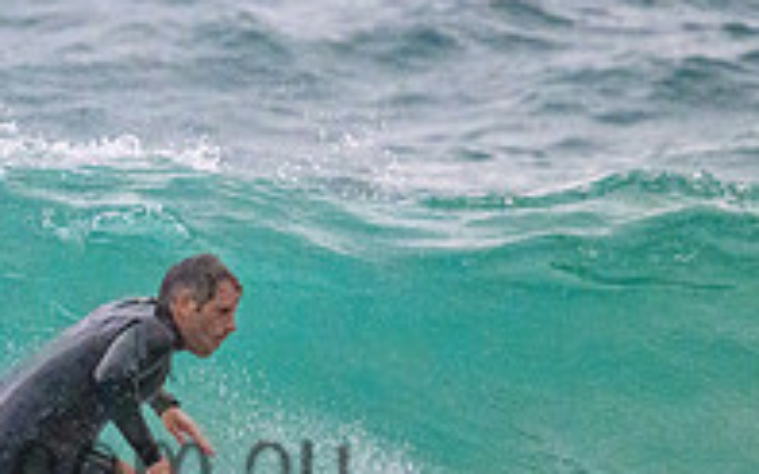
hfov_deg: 1.2
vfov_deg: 0.7
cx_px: -58
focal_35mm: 1800
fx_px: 37223
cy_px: 426
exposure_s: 1/2000
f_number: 11
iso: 9000
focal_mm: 600
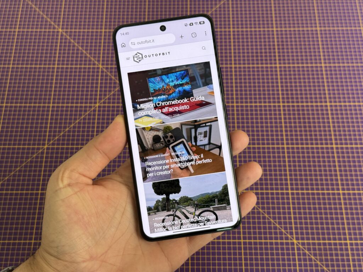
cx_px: 182
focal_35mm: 48
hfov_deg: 39.7
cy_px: 136
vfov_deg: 30.3
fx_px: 503
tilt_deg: -63.6
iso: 125
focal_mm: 6.76
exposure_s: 1/60
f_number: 1.78
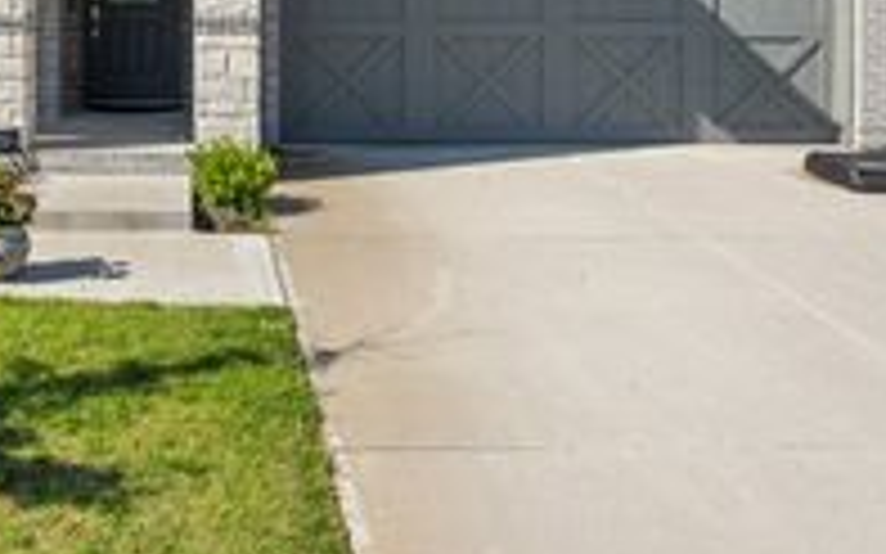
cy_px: -7
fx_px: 1062
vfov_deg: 27.4
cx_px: 193
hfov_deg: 43.4
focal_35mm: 44
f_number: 9.5
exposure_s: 1/350
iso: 250
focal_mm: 17
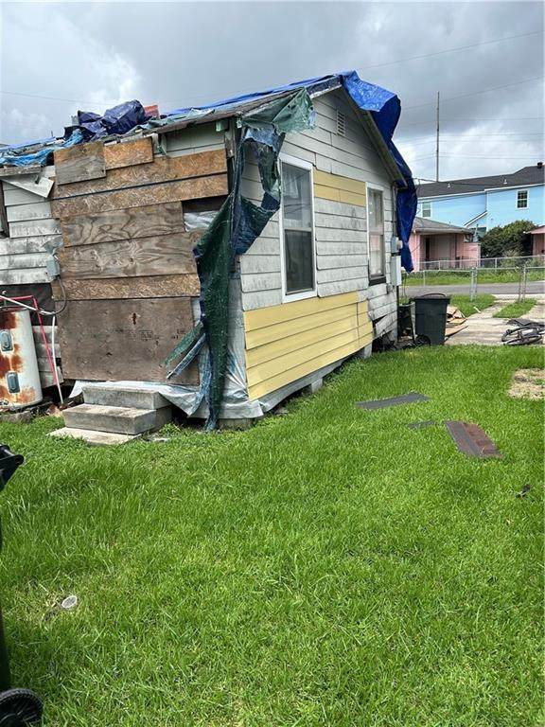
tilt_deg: -12.8
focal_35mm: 26
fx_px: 546
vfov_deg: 67.3
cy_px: 364
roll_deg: +2.3
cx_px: 272
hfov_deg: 53.1
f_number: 1.5
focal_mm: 5.7
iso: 50
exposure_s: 1/2695
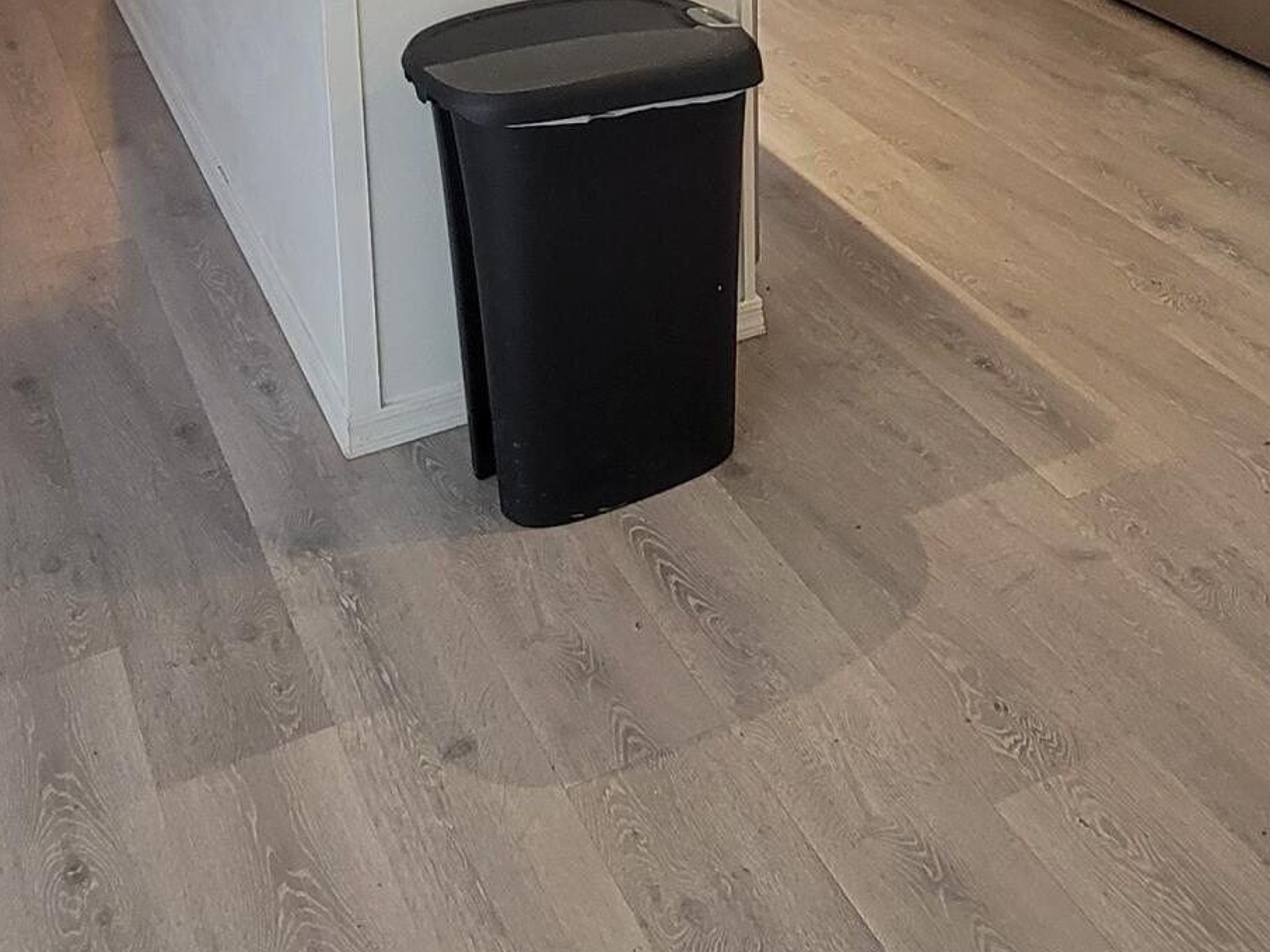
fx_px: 1577
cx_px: 664
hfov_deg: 43.8
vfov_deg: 27.6
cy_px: -308
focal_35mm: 43
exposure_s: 1/60
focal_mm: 2.2
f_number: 2.2
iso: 250
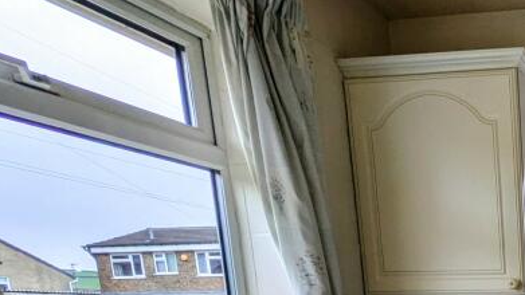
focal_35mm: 40
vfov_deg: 24.9
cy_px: 406
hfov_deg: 34.9
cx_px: 683
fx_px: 557
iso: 45
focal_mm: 1.83
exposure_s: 1/324
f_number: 2.2
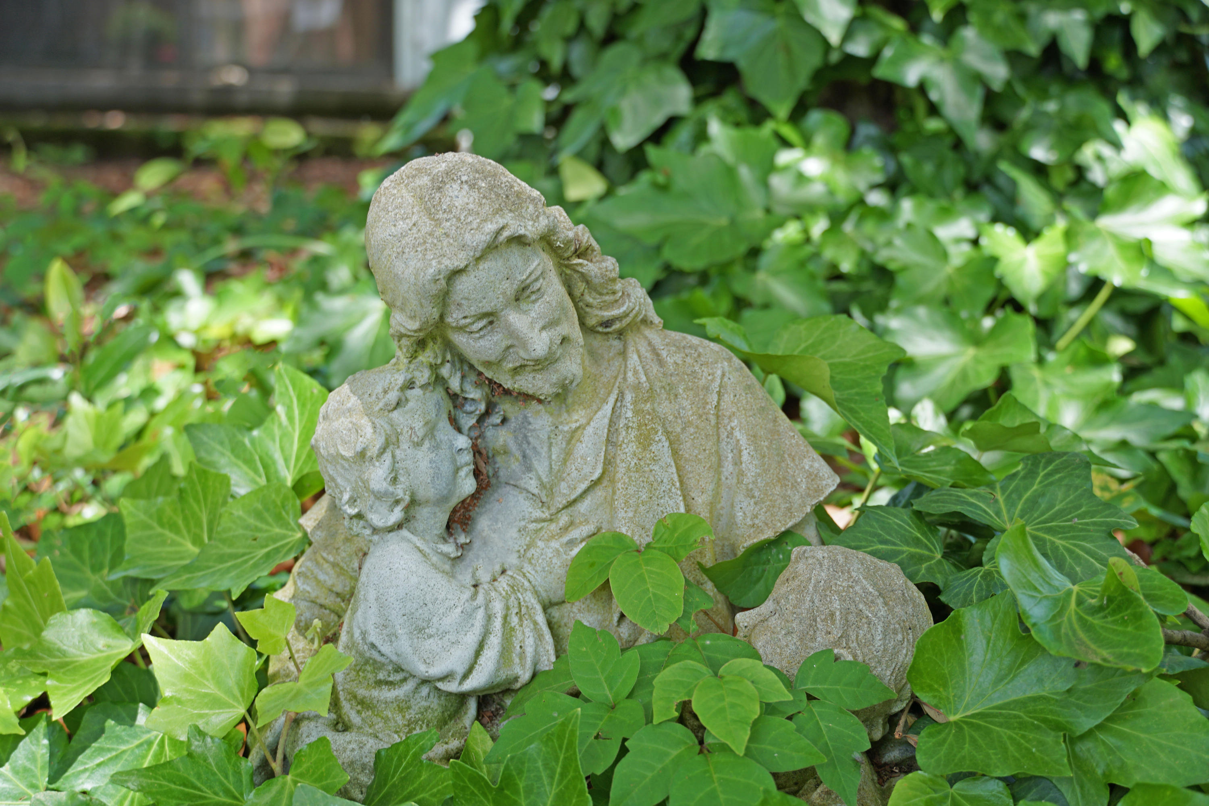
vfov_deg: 24.4
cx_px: 604
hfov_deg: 35.9
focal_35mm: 56
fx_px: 1864
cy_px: 403
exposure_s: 1/60
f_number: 5
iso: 100
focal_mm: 37
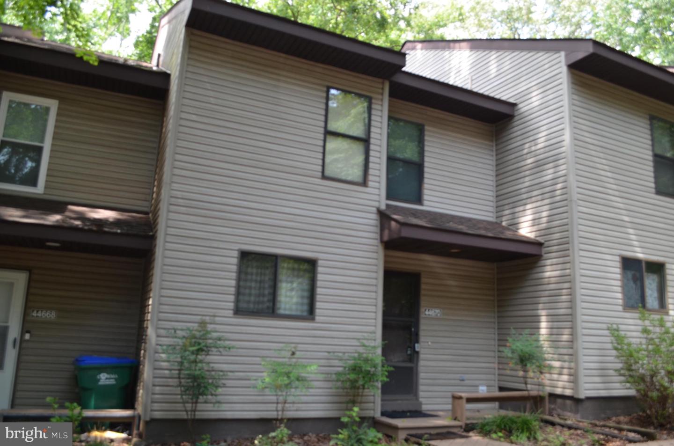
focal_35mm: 30
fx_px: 560
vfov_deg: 43.4
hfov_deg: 62.0
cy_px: 223
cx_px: 337
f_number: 5.6
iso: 320
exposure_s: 1/125
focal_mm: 20
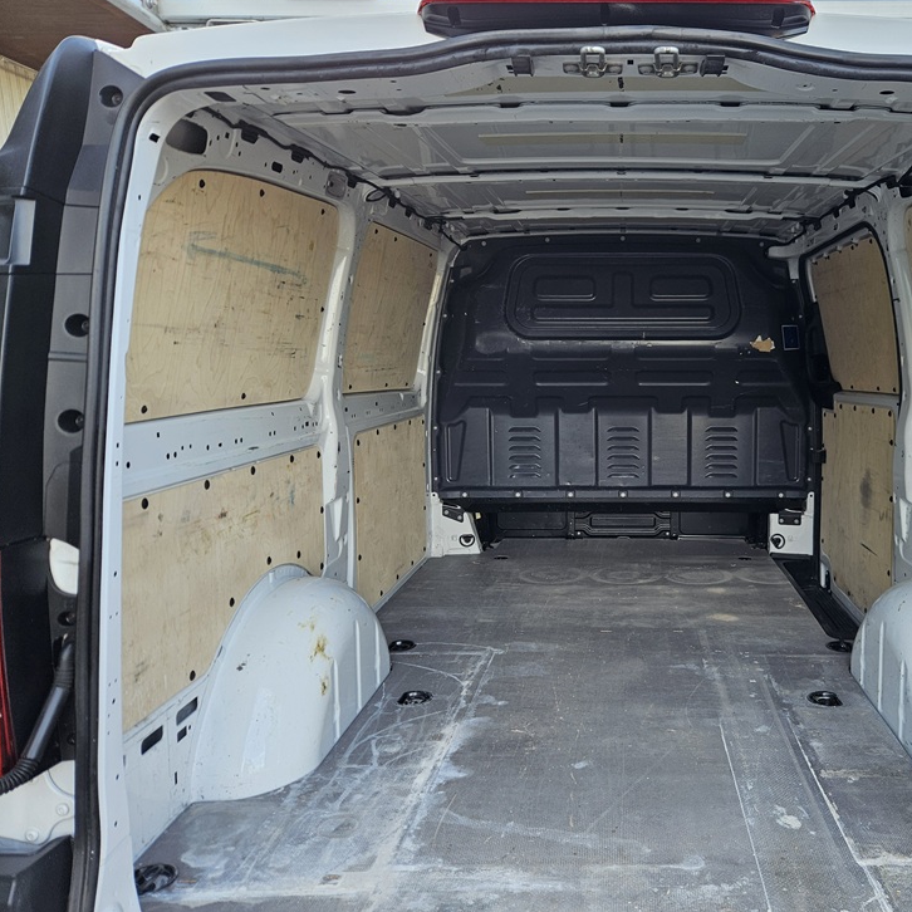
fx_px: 835
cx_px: 623
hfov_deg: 55.8
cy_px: 442
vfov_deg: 57.3
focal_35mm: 28
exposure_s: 1/180
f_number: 1.8
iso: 50
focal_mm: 5.4
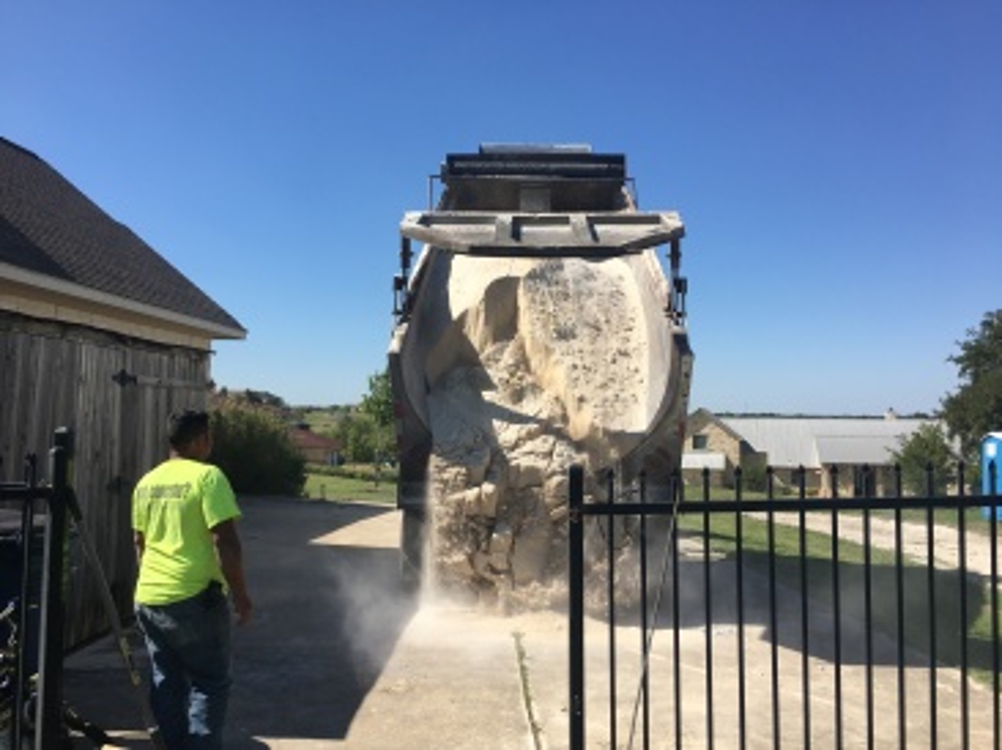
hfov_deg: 61.7
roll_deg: -0.9
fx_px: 839
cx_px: 501
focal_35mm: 29
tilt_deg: +0.5
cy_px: 375
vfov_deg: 48.2
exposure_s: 1/1748
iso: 25
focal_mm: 4.15
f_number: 2.2
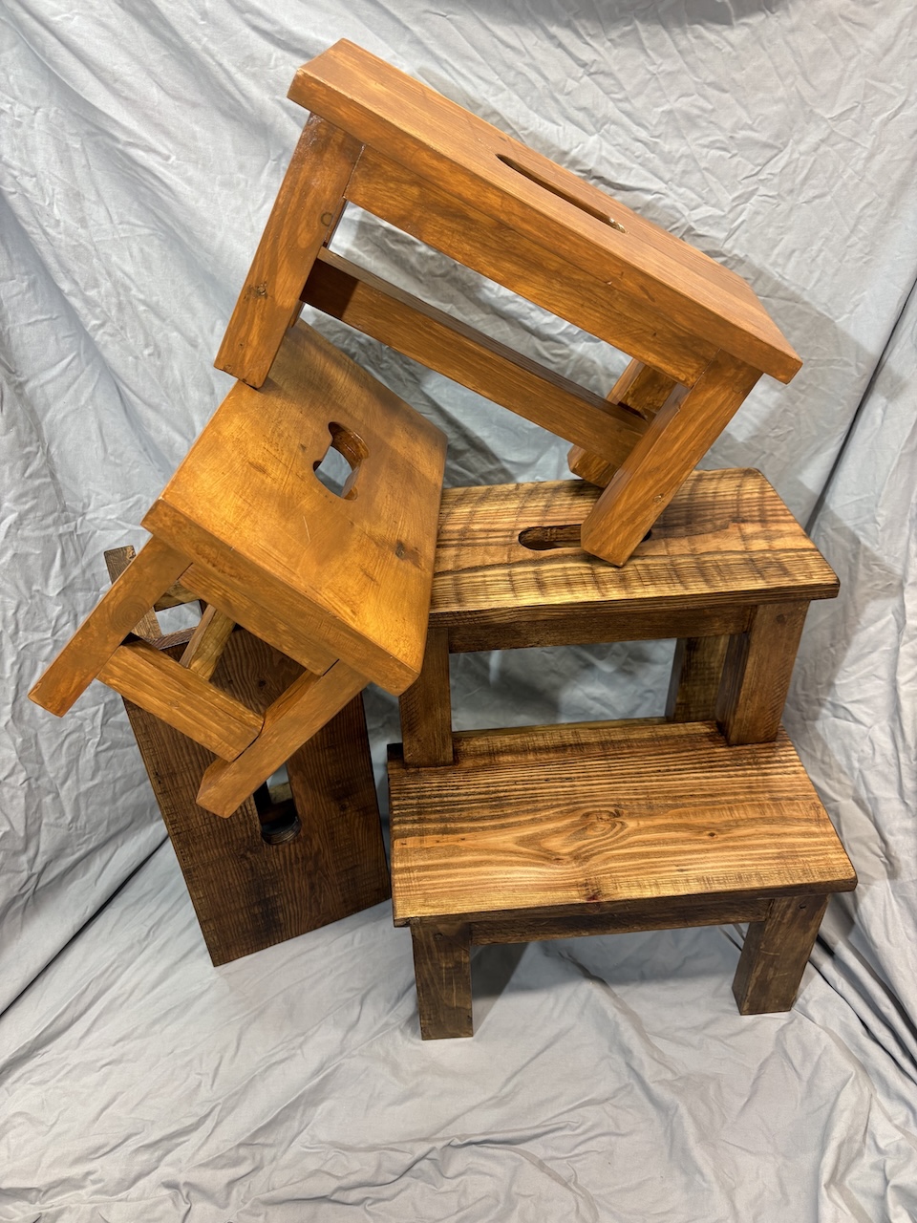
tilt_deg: -37.6
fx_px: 918
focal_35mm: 26
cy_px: 612
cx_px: 458
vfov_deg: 67.3
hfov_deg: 53.1
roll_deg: +2.7
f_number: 1.6
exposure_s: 1/50
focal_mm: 5.96
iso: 80
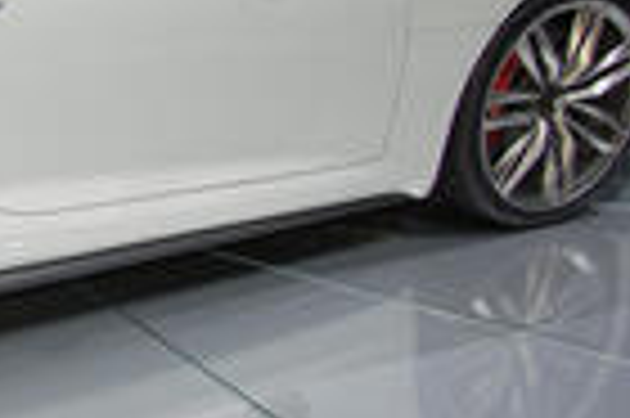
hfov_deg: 17.8
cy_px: 49
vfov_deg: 12.6
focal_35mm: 107
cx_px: -194
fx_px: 1878
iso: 200
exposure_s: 1/200
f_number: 7.1
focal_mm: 25
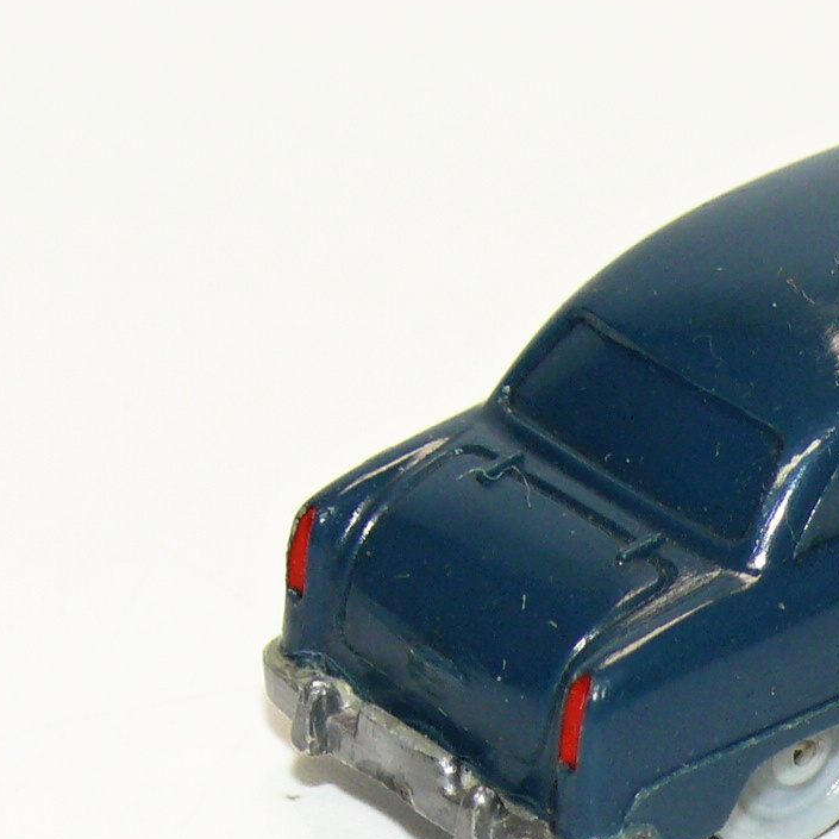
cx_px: 939
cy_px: 396
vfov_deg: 5.6
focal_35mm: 315
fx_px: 8638
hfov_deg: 5.5
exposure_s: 1/30
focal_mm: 18.6
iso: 100
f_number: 4
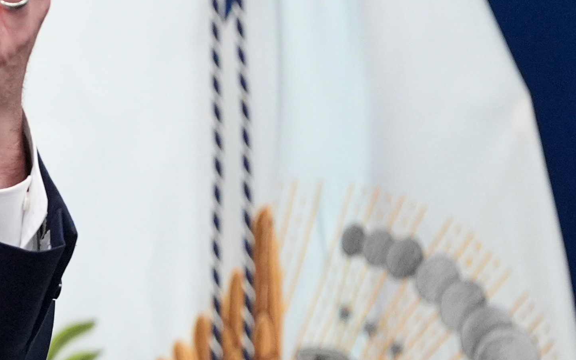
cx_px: -546
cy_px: 247
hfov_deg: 2.5
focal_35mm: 829
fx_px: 13016
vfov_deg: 1.6
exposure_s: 1/500
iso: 2000
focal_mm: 200
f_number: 2.8
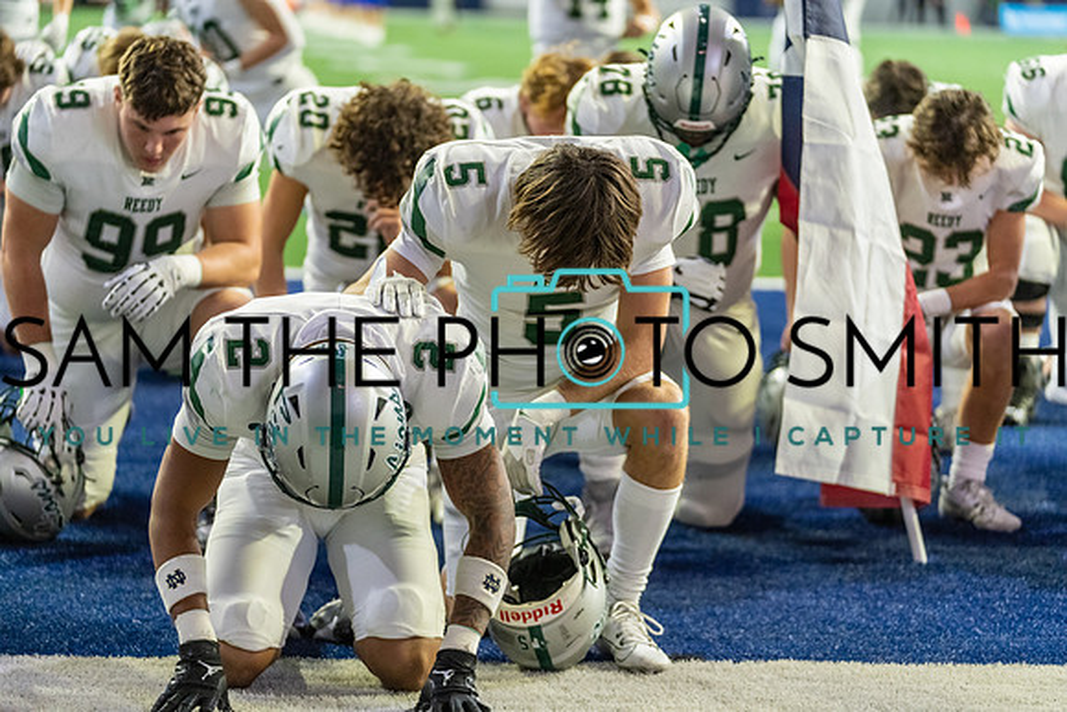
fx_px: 3587
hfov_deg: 16.9
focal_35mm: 121
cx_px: 534
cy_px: 356
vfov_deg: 11.3
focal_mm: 121
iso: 3200
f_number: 2.8
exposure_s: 1/320
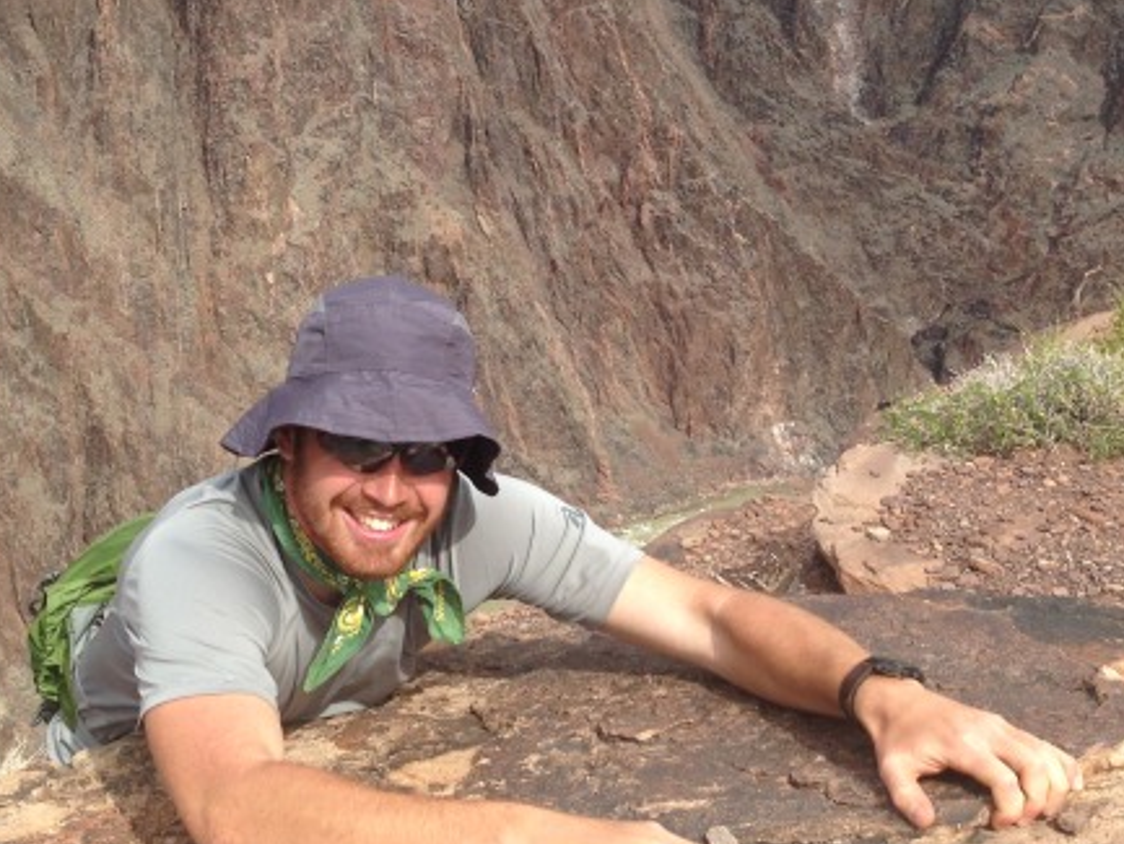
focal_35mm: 61
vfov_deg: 24.0
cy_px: 467
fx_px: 1981
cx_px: 465
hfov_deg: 31.6
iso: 50
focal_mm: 4.12
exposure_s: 1/1391
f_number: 2.4
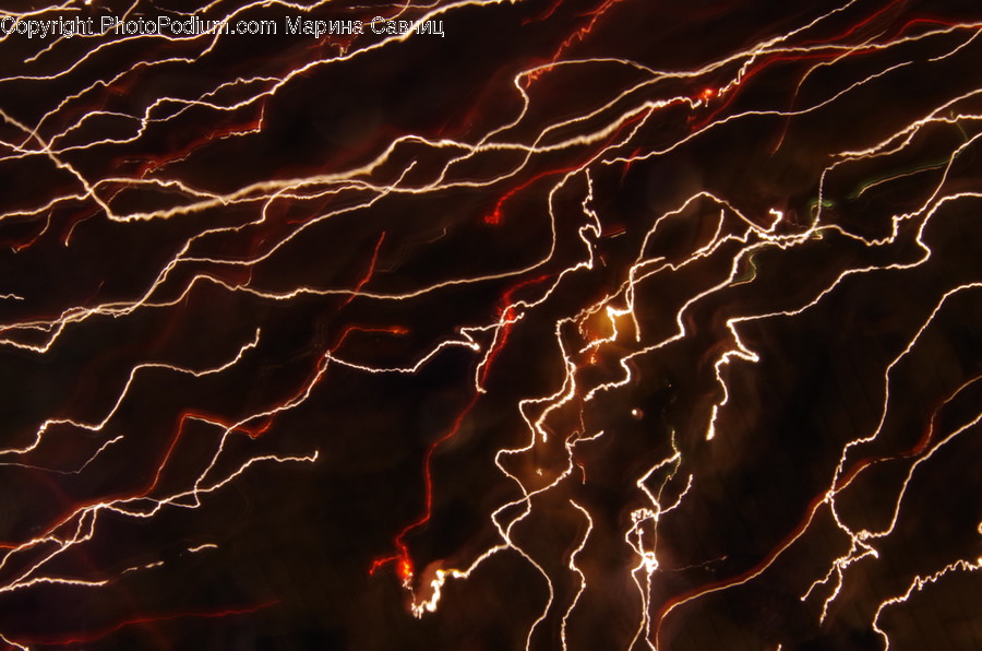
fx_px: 4083
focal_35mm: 150
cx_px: 491
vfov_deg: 9.1
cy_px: 326
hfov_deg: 13.7
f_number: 19
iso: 400
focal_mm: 100
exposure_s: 30
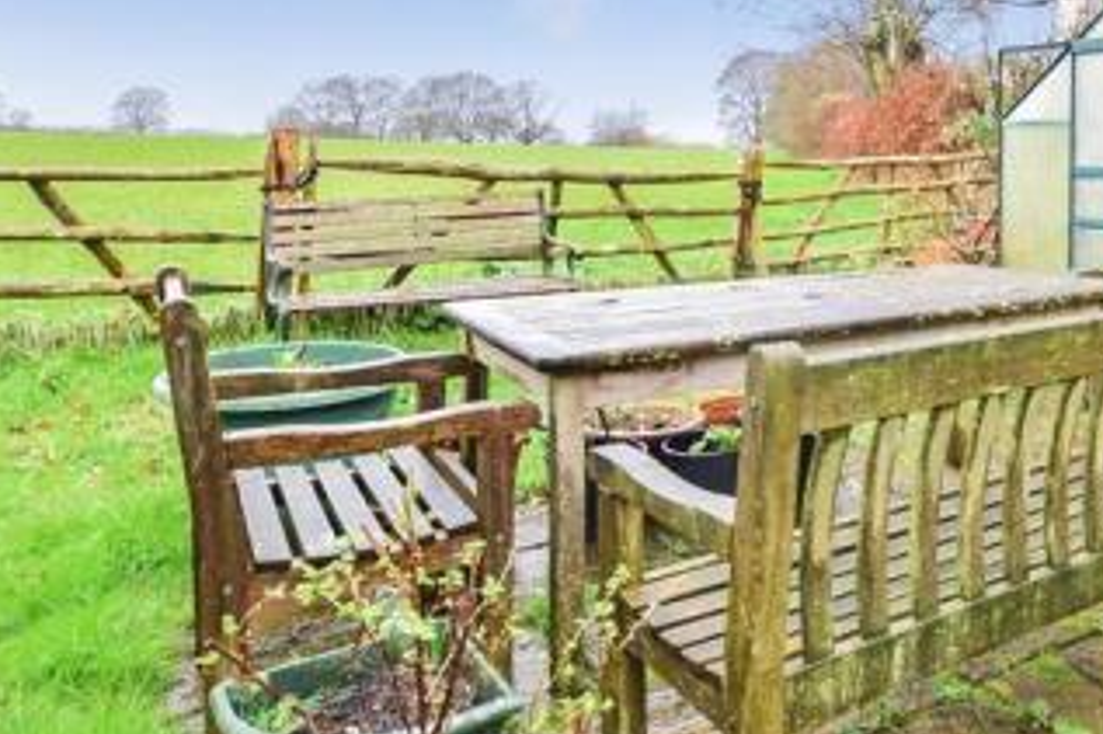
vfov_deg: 40.3
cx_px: 960
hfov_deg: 53.9
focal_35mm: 31
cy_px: 134
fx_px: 949
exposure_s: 1/80
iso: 400
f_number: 7.1
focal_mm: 10
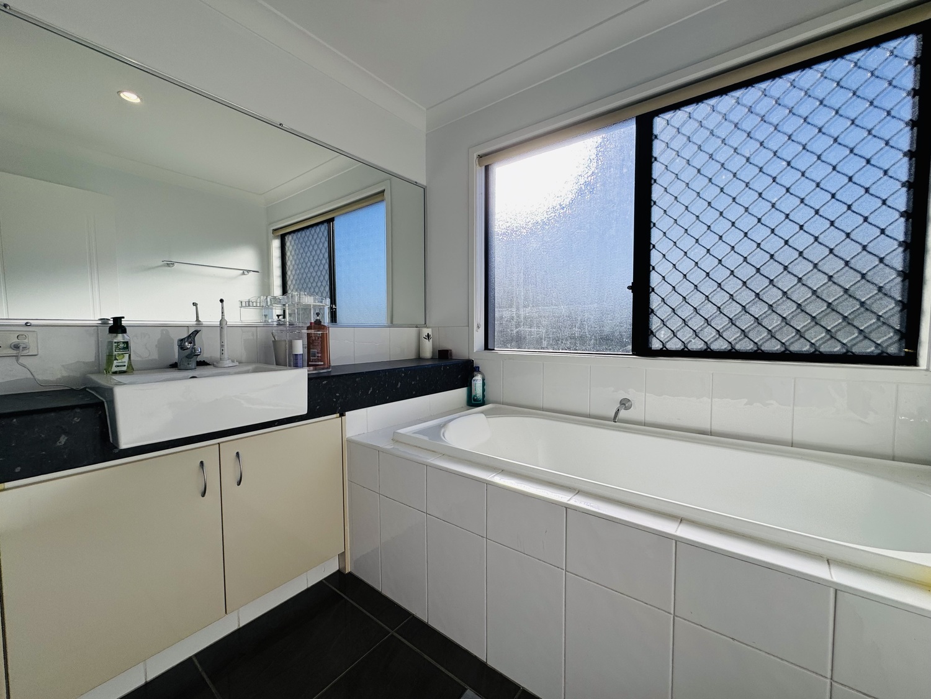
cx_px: 466
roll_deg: +1.0
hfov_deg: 102.1
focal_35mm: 14
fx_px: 377
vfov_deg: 85.7
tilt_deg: -3.2
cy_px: 350
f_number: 2.2
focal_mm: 2.22
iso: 40
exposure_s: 1/368
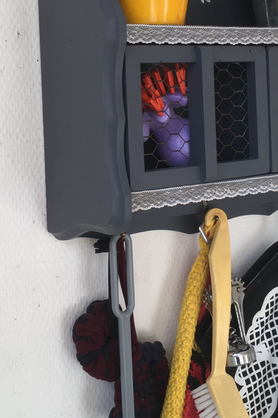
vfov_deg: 34.6
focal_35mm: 57
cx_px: 125
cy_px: 130
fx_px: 660
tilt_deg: -4.0
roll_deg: +2.4
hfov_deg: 23.8
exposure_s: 1/100
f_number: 2.2
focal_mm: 4.15
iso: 40
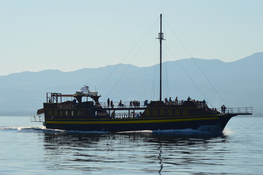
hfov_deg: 17.5
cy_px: 88
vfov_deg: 11.7
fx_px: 854
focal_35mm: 117
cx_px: 132
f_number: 11
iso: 220
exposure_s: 1/500
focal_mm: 78
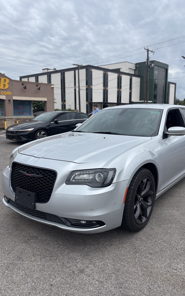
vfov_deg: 66.5
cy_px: 149
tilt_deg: -9.0
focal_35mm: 28
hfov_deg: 44.4
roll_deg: -1.8
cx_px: 109
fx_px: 226
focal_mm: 5.96
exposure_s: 1/2933
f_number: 1.6
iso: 50
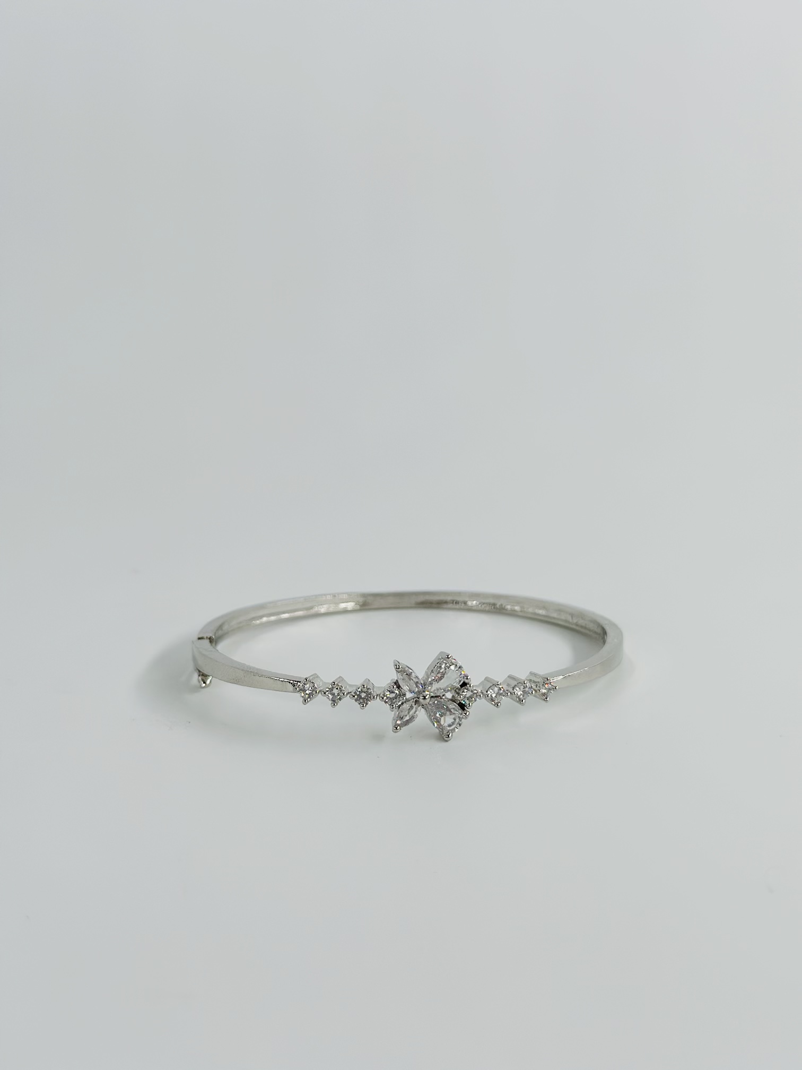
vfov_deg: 39.7
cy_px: 535
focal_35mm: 48
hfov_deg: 30.3
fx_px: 1483
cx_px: 401
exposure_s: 1/1953
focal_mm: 6.86
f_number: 1.78
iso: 80
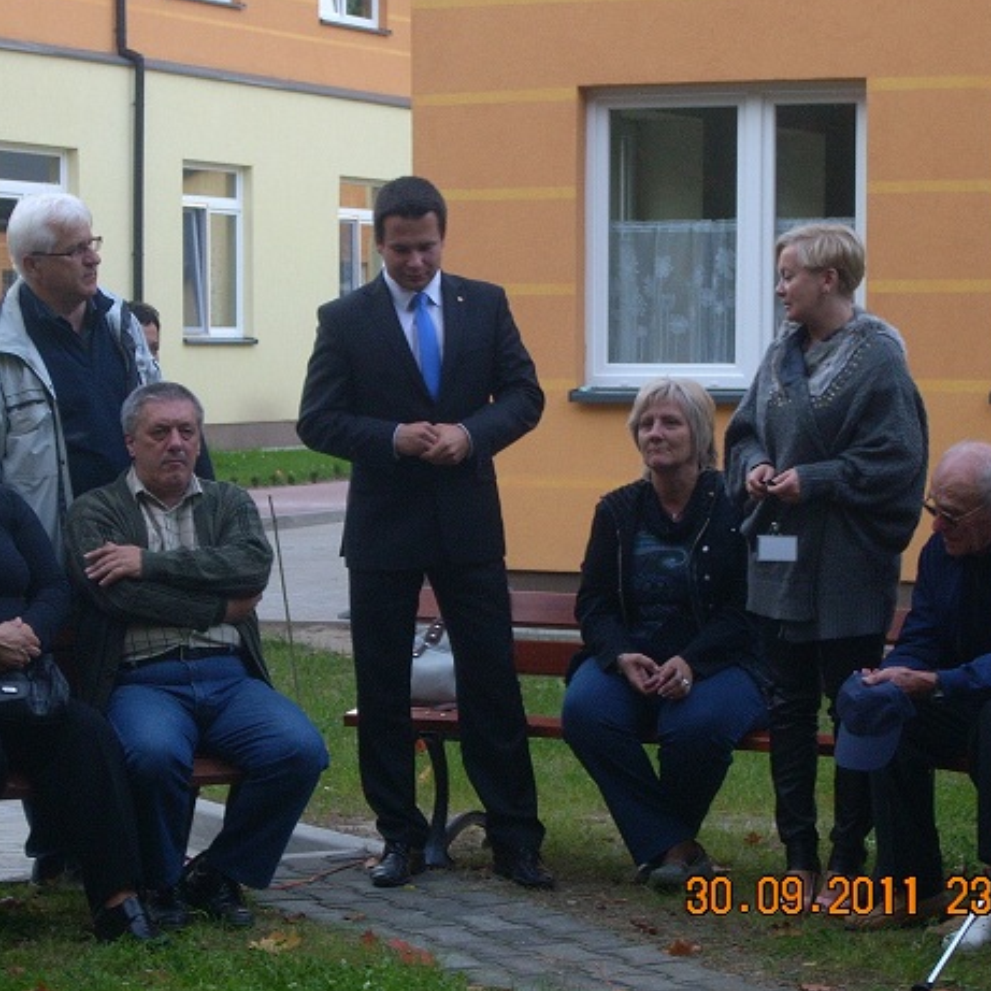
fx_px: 3692
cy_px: 486
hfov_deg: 15.3
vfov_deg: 15.3
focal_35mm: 114
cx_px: 434
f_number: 4.7
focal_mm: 15.3
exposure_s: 1/30
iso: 113
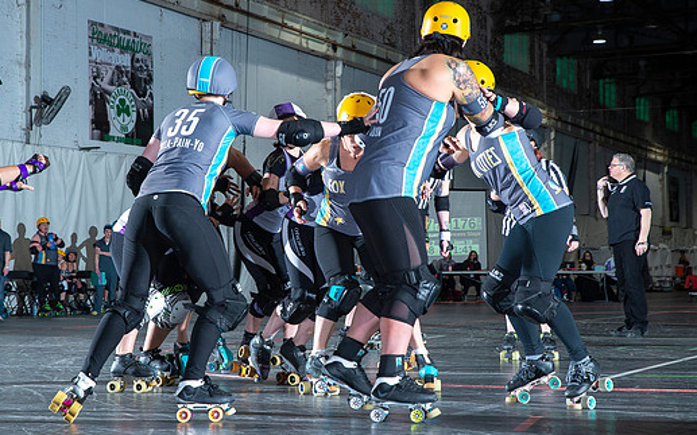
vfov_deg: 16.3
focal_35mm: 80
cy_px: 215
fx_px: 1519
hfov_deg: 25.8
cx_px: 313
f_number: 8
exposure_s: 1/160
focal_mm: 70
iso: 800
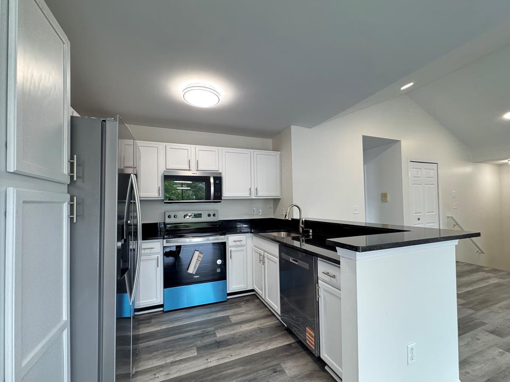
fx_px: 221
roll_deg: +0.9
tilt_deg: +1.2
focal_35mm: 15
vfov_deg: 81.7
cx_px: 260
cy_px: 199
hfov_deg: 98.2
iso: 200
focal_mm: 2.22
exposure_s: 1/60
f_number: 2.2
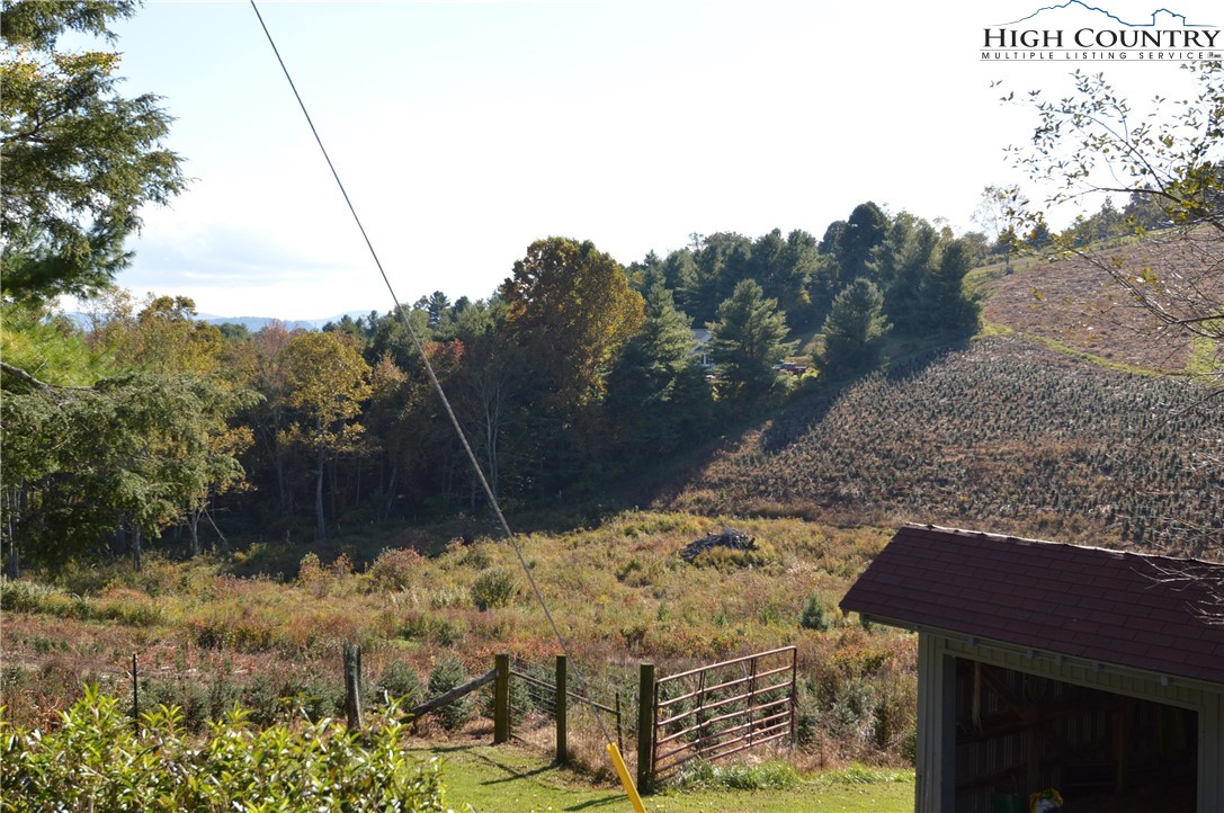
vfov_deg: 34.1
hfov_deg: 49.6
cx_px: 612
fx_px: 1324
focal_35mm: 39
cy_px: 406
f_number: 6.3
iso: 100
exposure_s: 1/200
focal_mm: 26
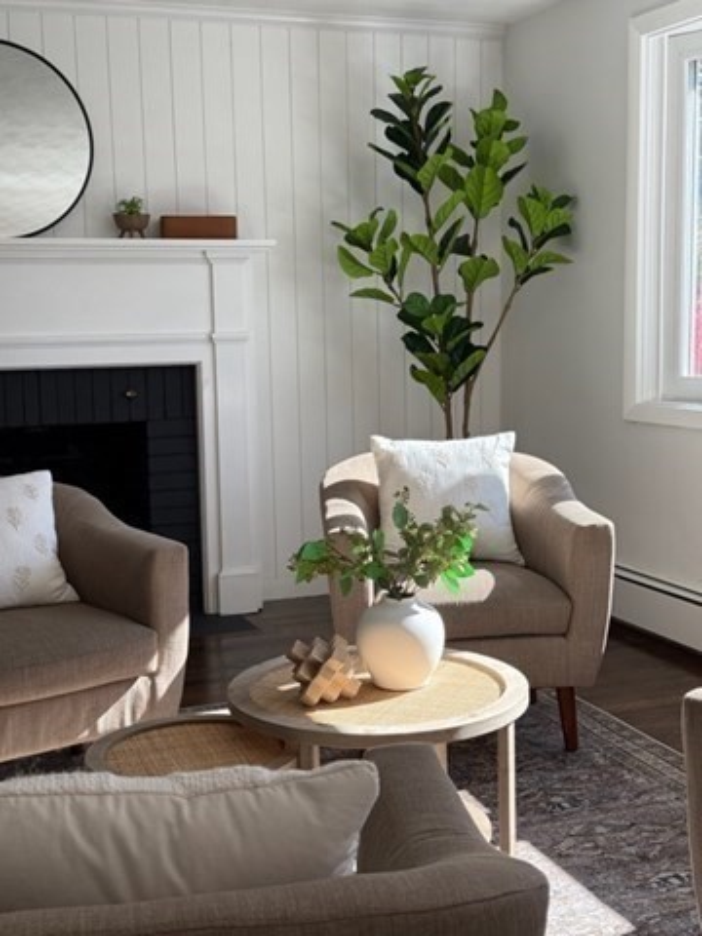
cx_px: 351
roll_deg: +1.0
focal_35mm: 48
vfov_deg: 39.7
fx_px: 1298
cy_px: 468
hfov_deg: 30.3
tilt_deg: -6.8
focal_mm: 6.76
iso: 100
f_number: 1.78
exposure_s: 1/396
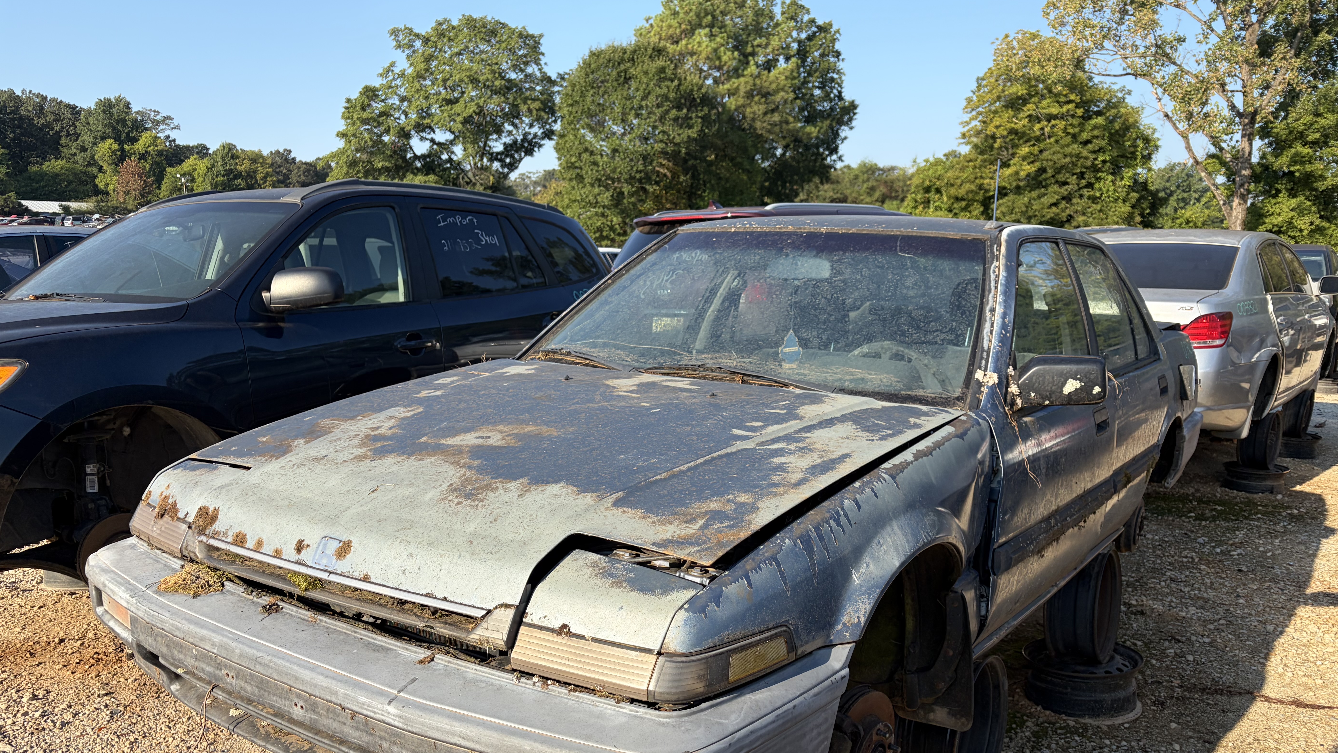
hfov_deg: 66.1
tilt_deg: -12.8
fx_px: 1029
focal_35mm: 29
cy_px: 504
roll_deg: -1.4
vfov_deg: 39.7
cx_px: 683
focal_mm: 5.96
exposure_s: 1/2283
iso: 50
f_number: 1.6
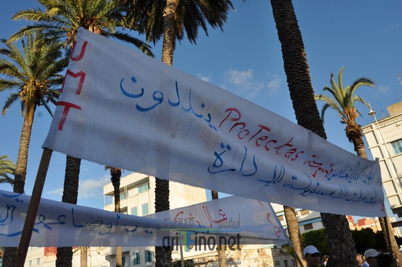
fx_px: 301
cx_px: 201
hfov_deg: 67.4
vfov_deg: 47.8
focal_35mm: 27
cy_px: 134
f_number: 9
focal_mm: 18
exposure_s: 1/400
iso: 200
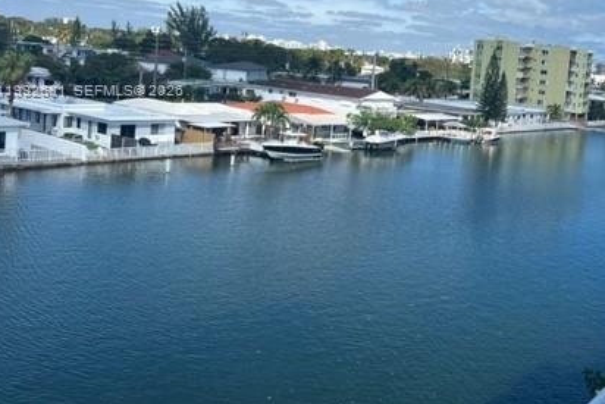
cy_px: 91
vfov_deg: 31.2
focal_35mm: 42
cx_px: 452
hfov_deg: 44.8
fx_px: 706
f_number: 1.5
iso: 50
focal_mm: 5.7
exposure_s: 1/5319
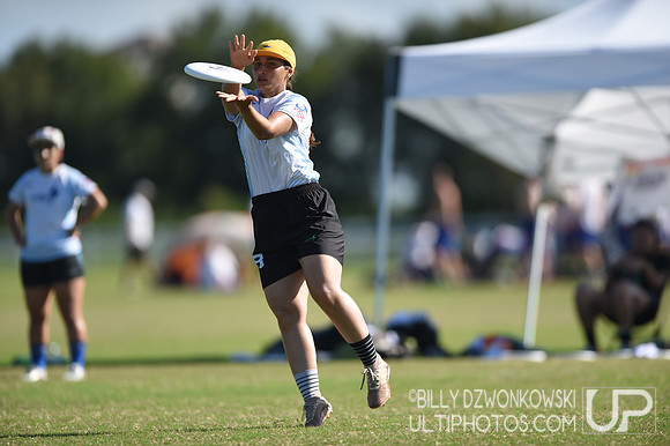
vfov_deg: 3.4
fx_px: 7440
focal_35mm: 400
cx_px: 335
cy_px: 223
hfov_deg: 5.2
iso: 100
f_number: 2.8
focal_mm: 400
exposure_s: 1/1600
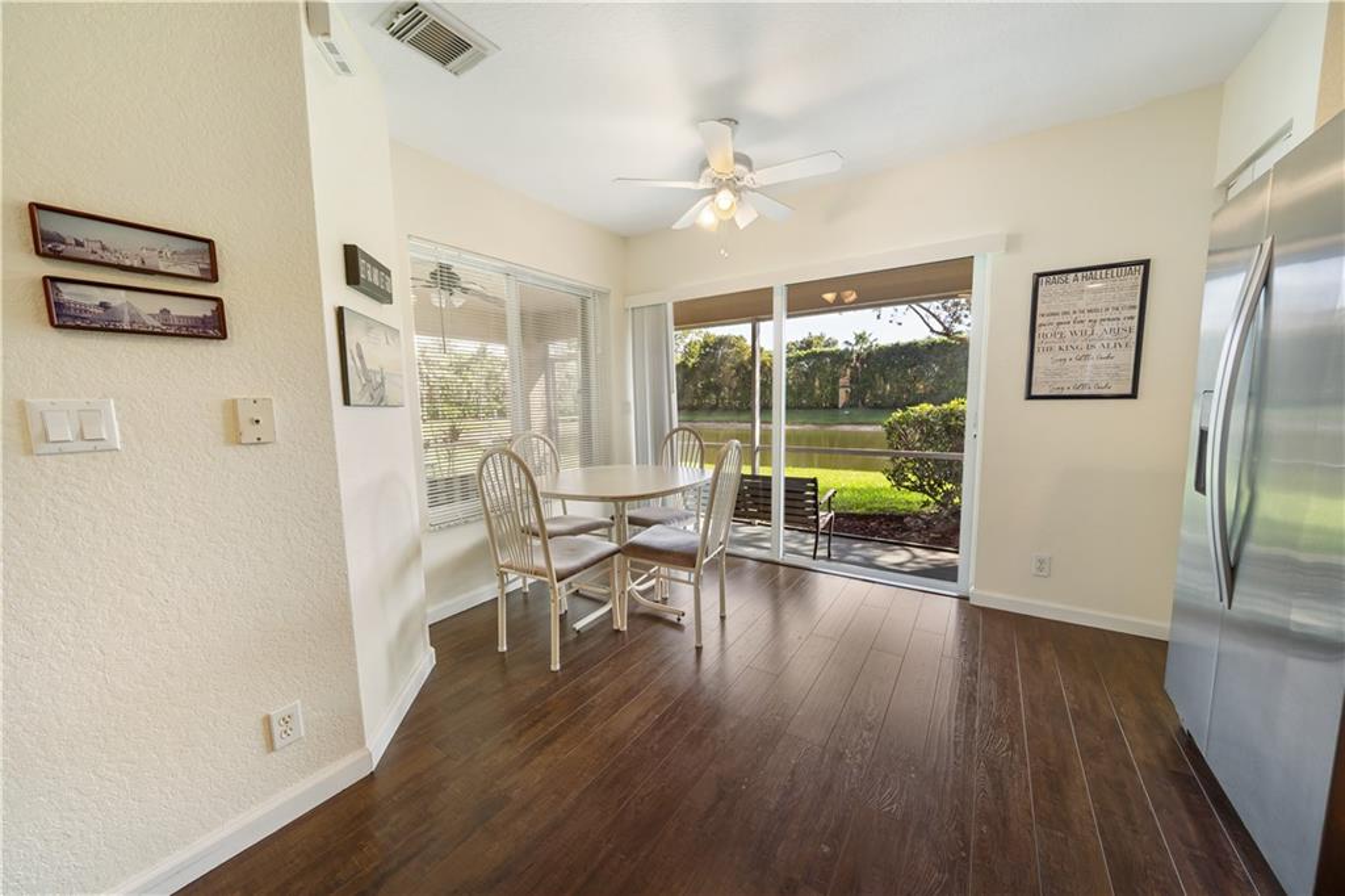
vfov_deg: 90.0
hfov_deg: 112.6
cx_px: 672
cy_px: 448
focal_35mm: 12
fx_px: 448
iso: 200
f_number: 7.1
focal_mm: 12
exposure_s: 1/100
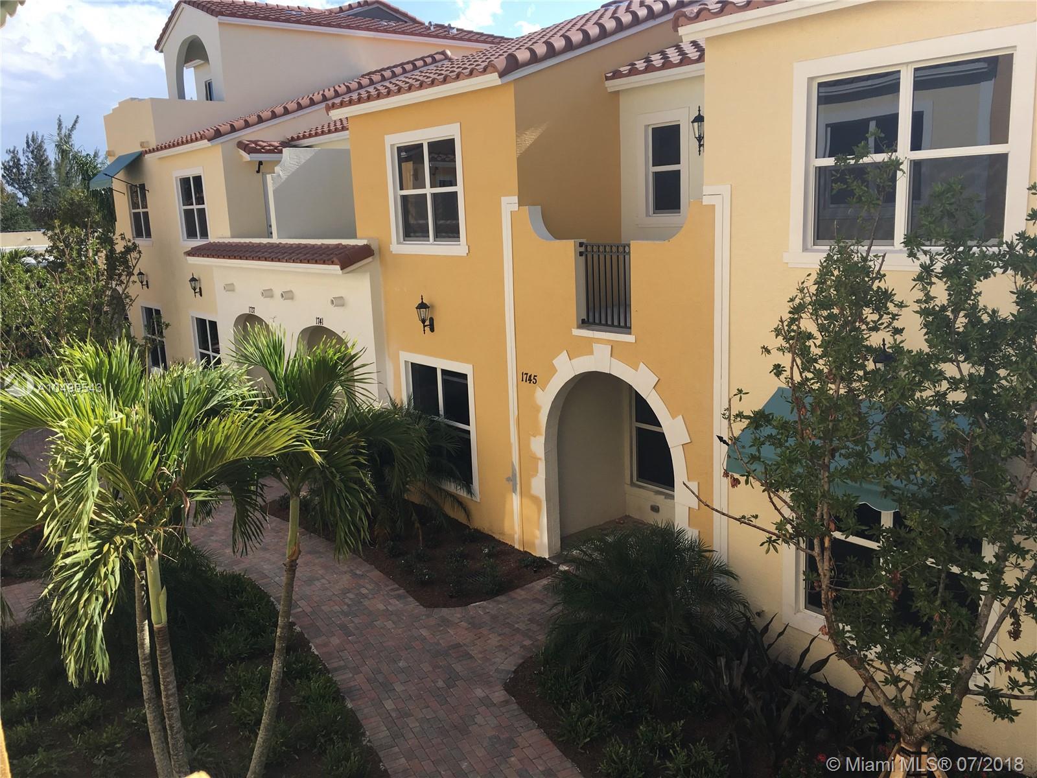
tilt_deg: -10.0
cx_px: 518
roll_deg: +2.8
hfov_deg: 61.7
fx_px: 869
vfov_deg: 48.2
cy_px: 389
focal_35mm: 29
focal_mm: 4.15
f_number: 2.2
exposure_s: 1/916
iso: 25
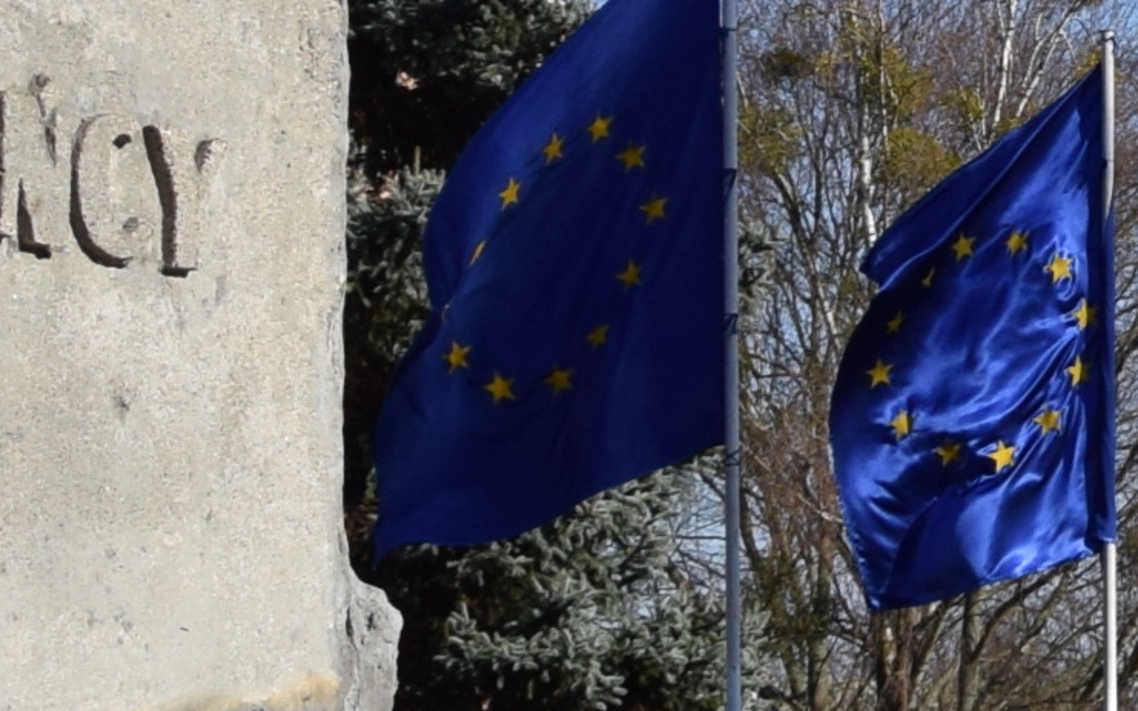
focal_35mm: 167
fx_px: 5179
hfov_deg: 11.4
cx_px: 2184
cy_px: -46
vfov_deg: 7.8
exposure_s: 1/1600
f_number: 7.1
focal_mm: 18
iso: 400
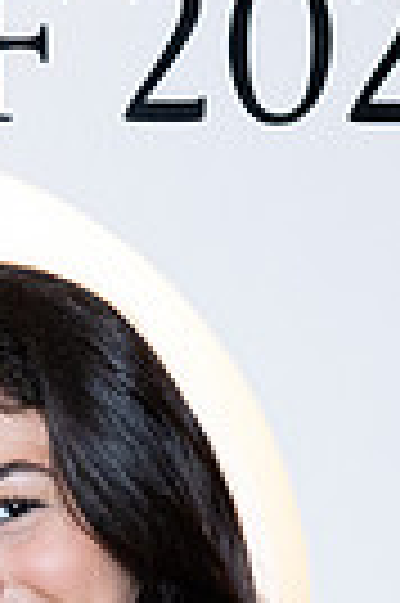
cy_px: 1060
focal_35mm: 271
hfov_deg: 5.0
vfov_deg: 7.4
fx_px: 4528
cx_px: -252
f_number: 5.6
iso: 1000
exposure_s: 1/80
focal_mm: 46
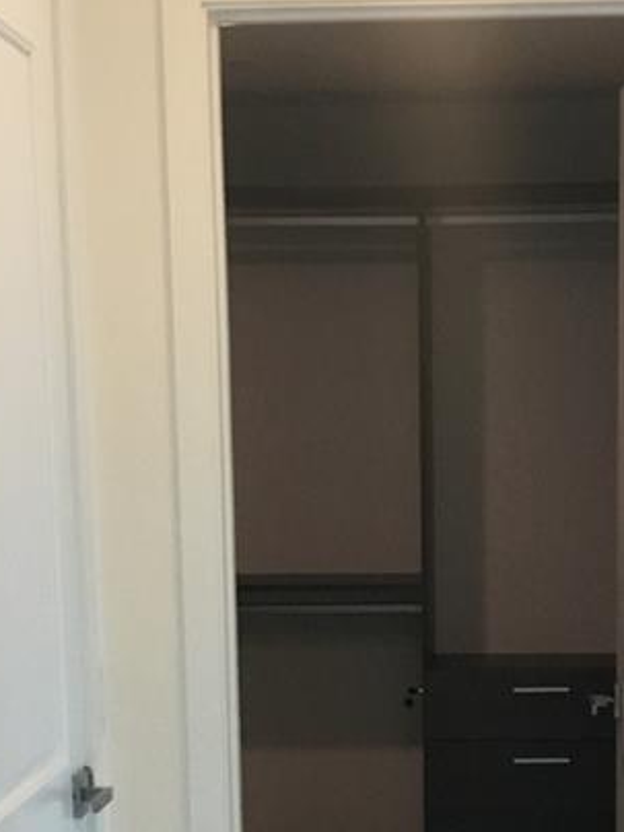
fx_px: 2211
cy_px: 832
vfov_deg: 20.6
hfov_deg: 16.0
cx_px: 437
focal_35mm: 92
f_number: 2.4
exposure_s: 1/30
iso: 100
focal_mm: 3.3
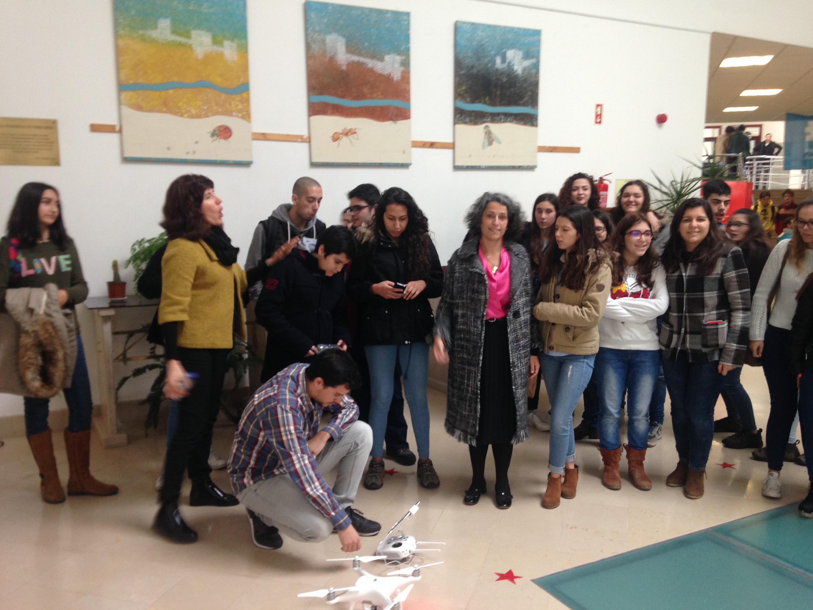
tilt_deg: -8.5
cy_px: 305
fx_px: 775
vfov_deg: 42.9
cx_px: 406
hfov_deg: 55.4
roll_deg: +0.2
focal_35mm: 33
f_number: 2.4
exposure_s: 1/20
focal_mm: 4.12
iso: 80
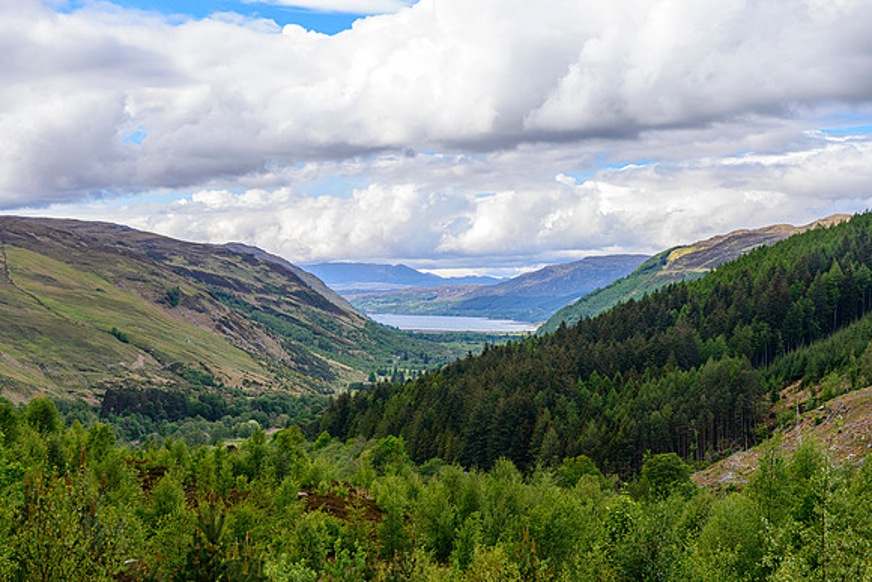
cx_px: 436
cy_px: 291
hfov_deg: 28.8
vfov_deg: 19.5
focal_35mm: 70
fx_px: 1696
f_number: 7.1
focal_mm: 70
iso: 180
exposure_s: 1/80
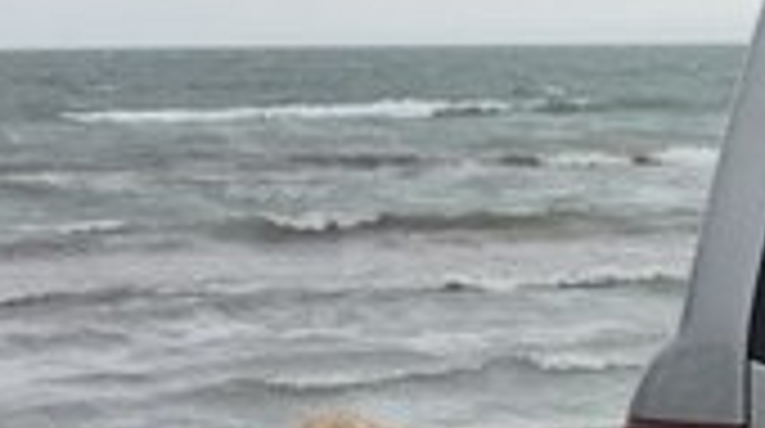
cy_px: 656
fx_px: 2491
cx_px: 1246
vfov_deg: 9.5
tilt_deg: -13.6
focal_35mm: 123
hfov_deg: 15.6
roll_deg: -1.0
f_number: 2.2
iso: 32
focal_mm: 4.15
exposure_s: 1/1236
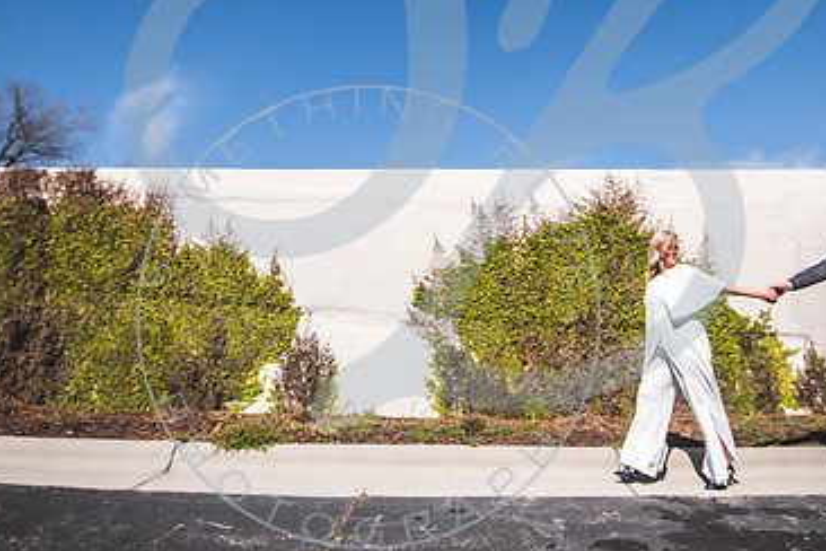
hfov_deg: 73.3
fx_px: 551
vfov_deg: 51.5
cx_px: 477
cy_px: 159
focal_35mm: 24
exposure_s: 1/3200
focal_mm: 14
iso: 100
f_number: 2.8
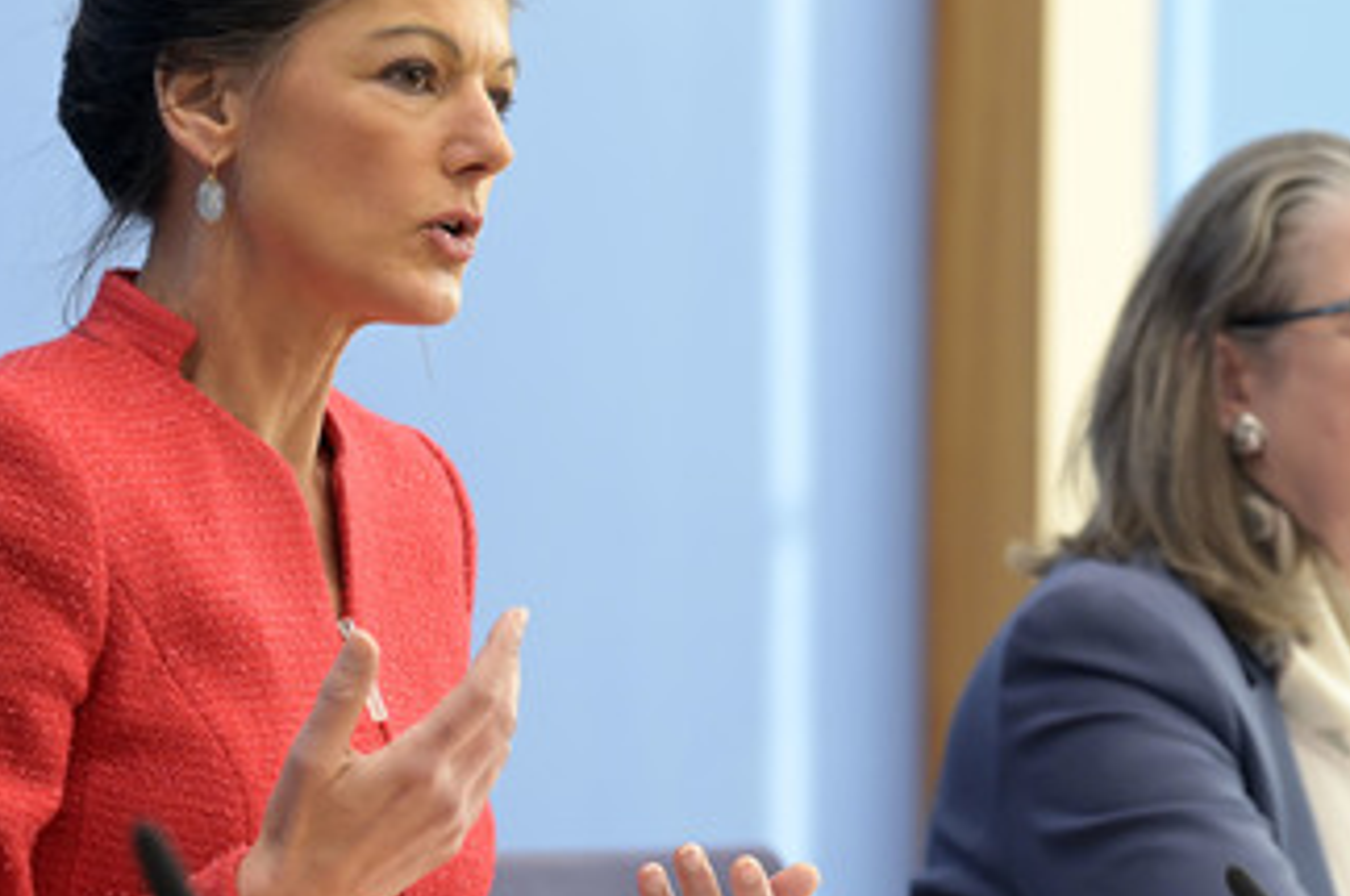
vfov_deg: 6.8
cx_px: 556
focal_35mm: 202
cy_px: 338
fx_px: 7564
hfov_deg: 10.2
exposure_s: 1/500
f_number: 5.6
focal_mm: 145
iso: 4000
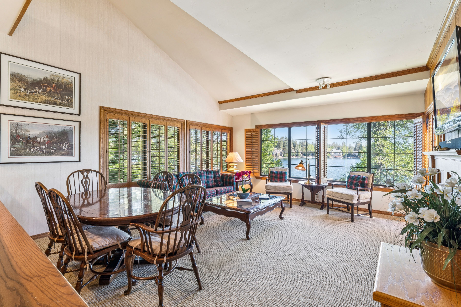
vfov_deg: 72.1
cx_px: 230
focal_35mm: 16
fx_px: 211
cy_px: 154
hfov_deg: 95.0
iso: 100
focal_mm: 16.5
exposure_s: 1/2.5
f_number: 13
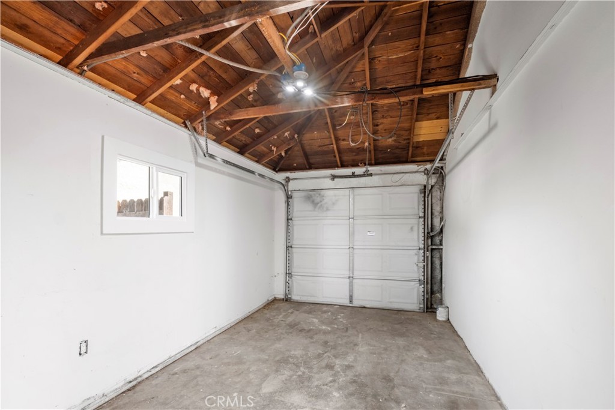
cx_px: 308
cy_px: 205
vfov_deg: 77.3
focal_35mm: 15
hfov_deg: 100.4
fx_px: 256
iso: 400
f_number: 8
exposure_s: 1/5
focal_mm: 10
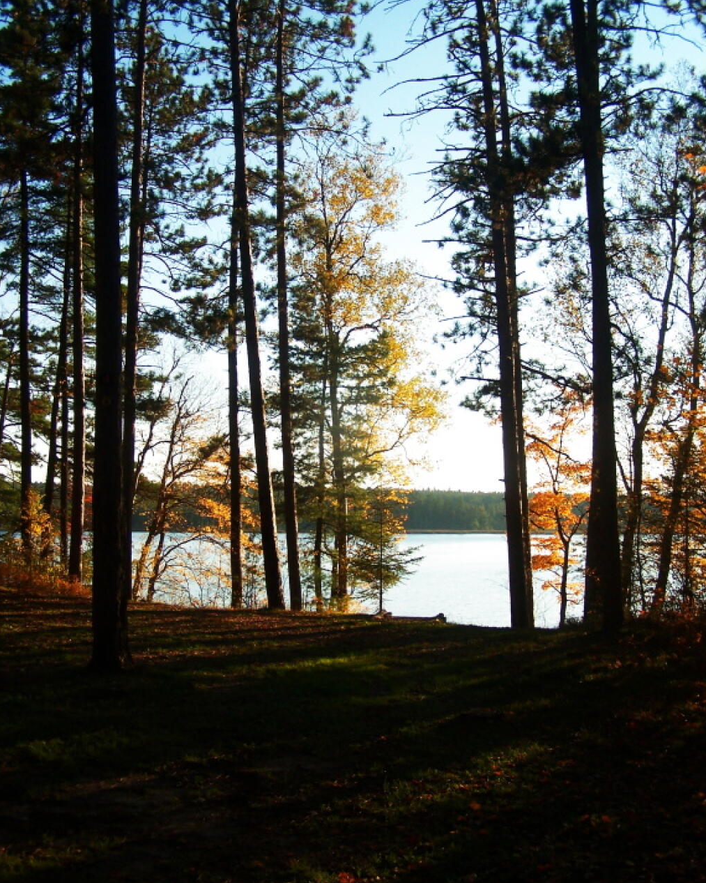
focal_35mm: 40
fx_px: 1045
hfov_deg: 37.3
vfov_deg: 45.8
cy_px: 440
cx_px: 355
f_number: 2.8
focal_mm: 6.3
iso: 80
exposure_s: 1/640
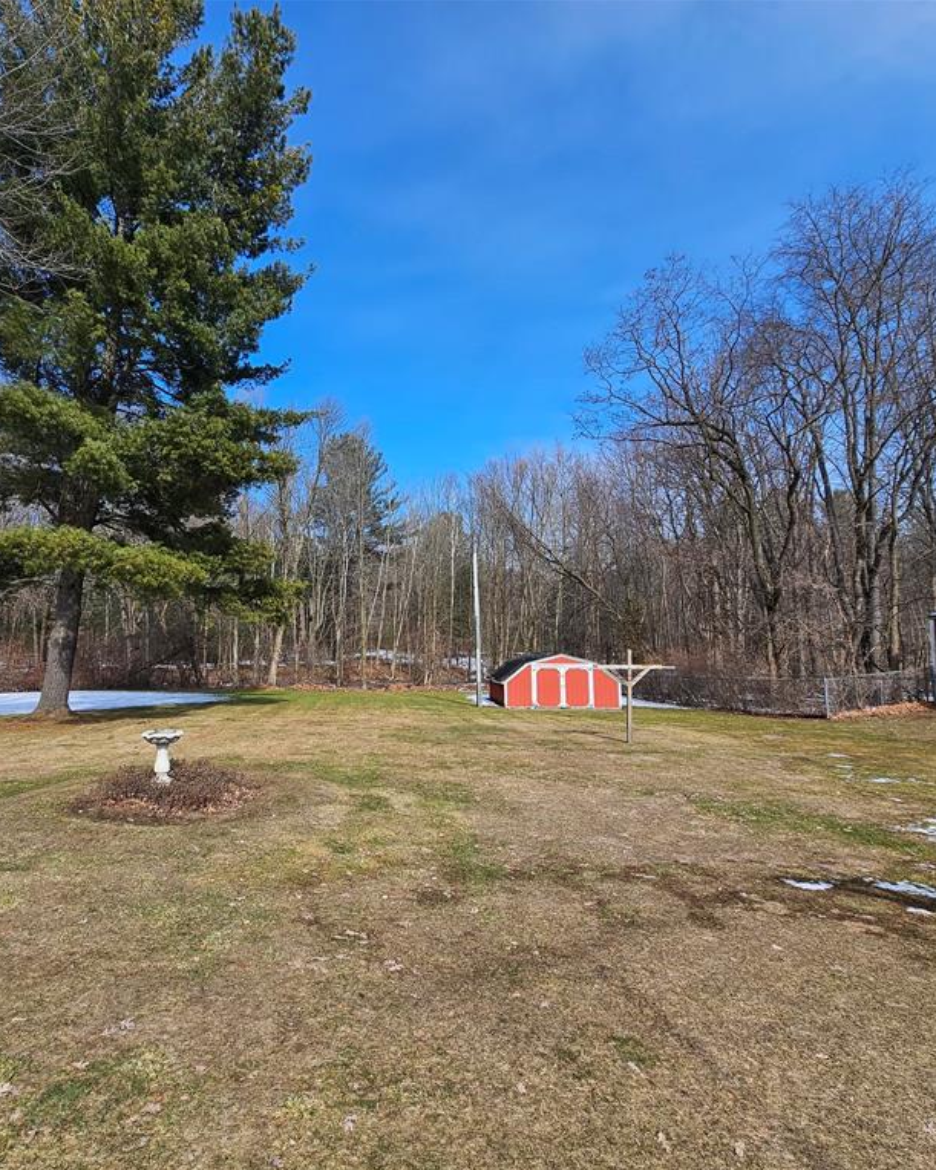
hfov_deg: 75.8
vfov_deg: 89.6
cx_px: 362
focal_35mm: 17
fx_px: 589
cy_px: 587
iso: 50
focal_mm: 2.2
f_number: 2.2
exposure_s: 1/2163
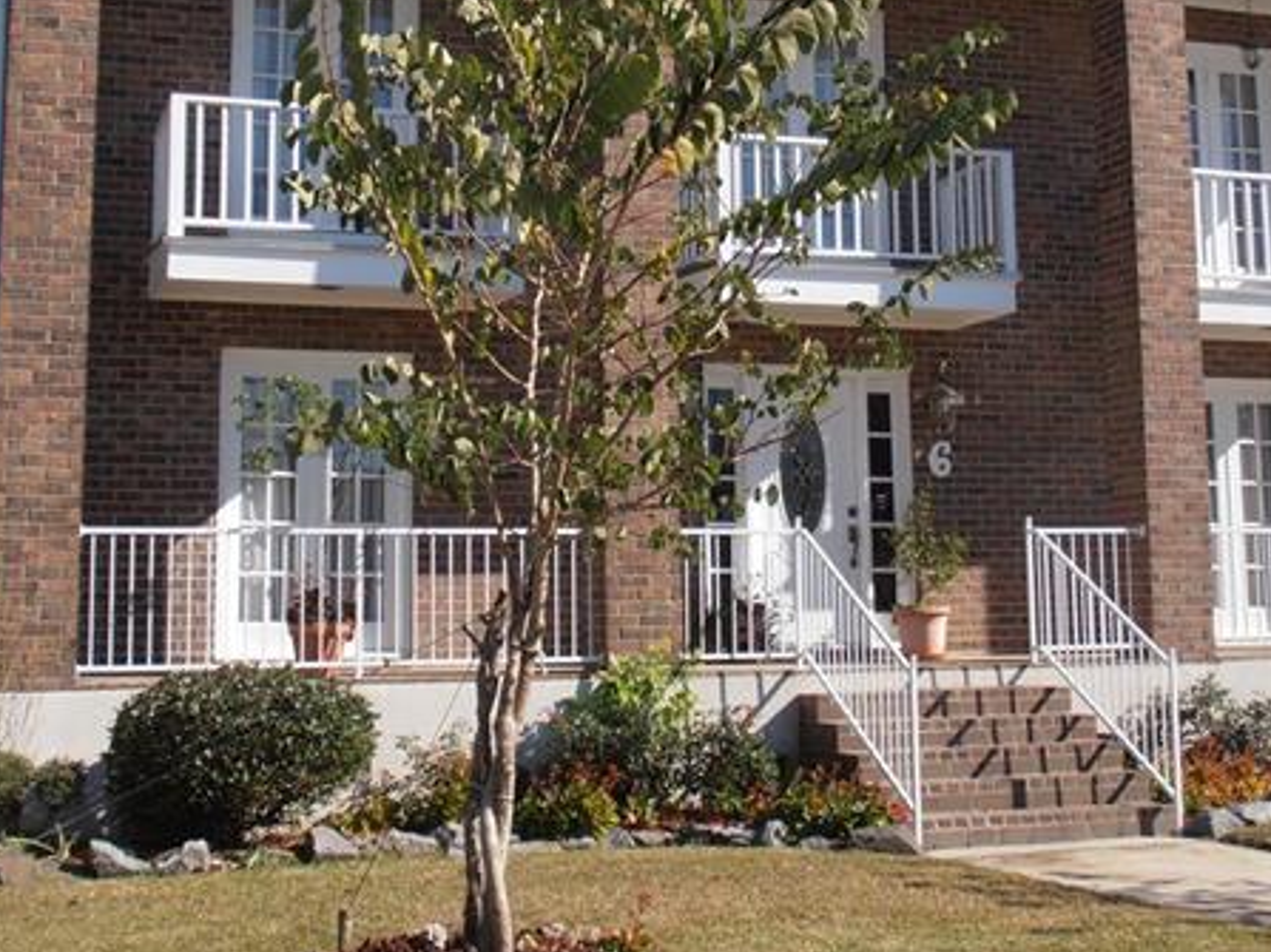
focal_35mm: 63
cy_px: 281
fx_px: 2313
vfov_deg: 23.1
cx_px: 754
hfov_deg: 30.7
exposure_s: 1/640
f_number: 4.2
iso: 80
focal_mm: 7.87
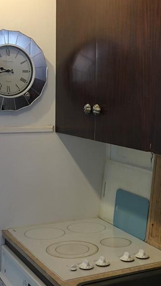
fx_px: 478
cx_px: 120
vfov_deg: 33.3
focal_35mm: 63
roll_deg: -2.1
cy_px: 153
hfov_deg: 19.0
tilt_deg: -4.4
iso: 64
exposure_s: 1/15
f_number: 2.2
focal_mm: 4.15
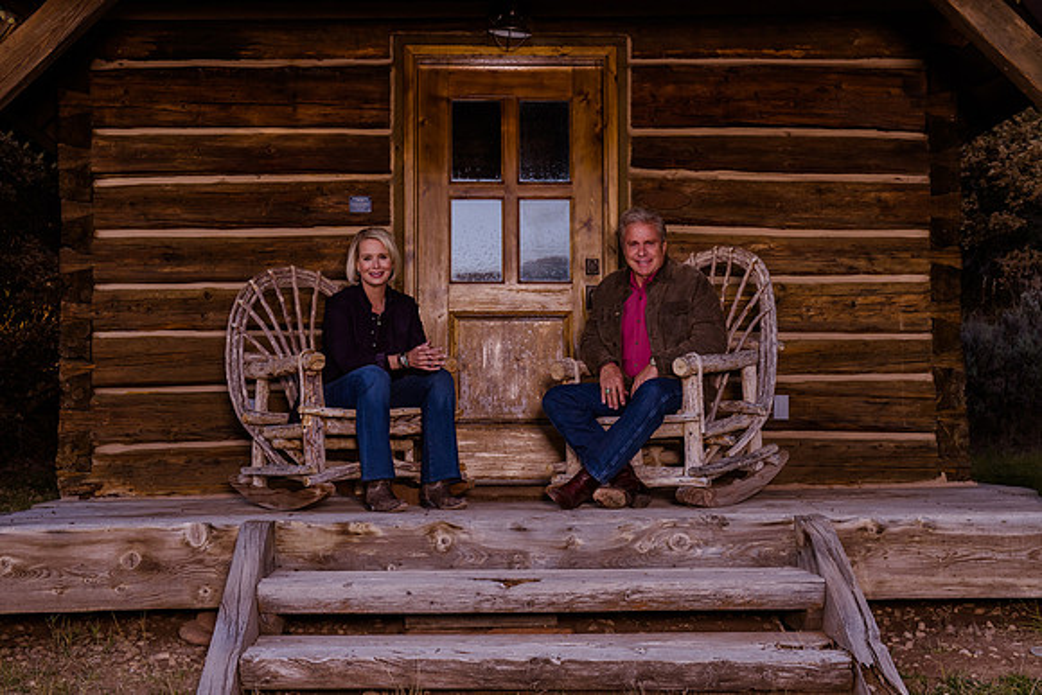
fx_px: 1621
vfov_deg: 24.2
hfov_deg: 35.6
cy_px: 348
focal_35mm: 56
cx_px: 521
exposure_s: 1/200
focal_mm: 56
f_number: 8
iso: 640
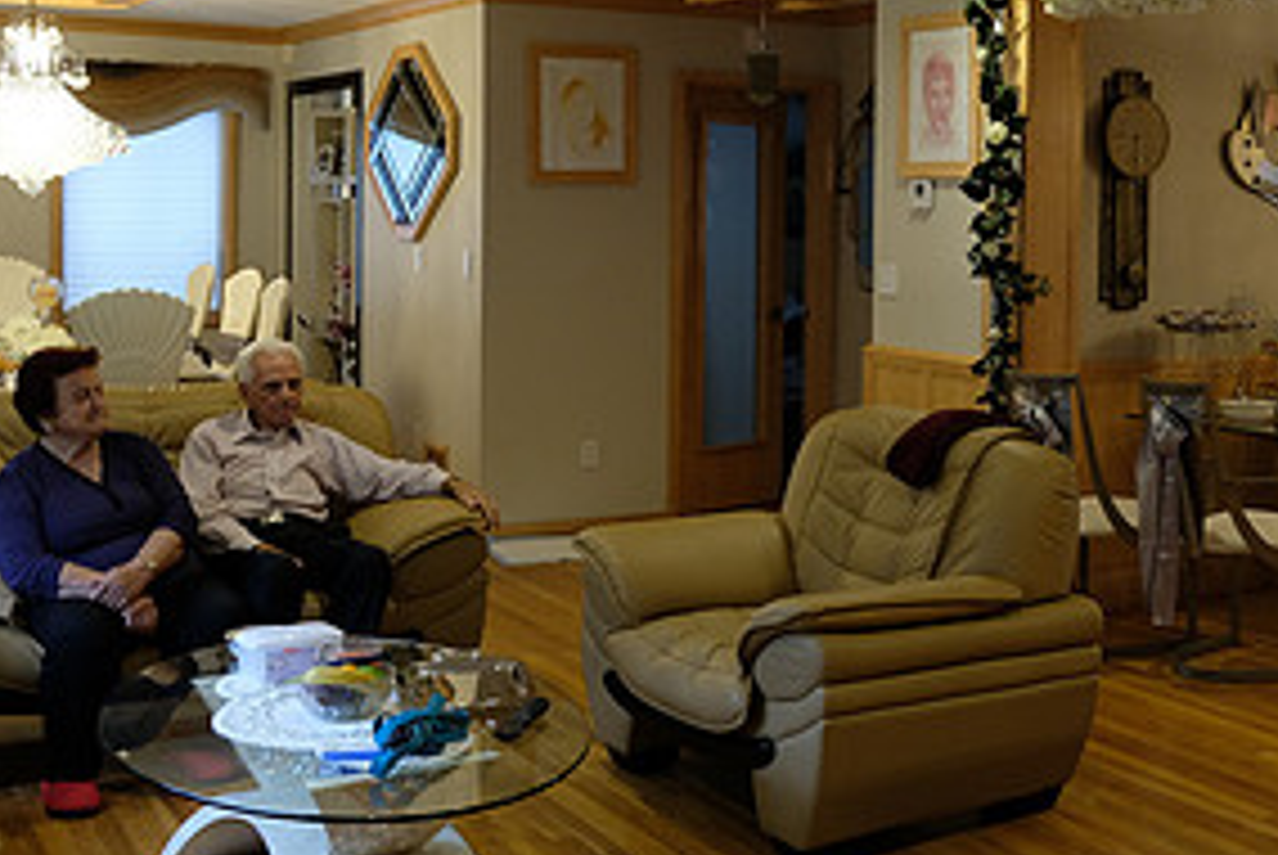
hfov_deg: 39.3
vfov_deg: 27.4
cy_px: 272
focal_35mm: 49
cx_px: 940
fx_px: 1741
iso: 1250
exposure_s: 1/125
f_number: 2.8
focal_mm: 16
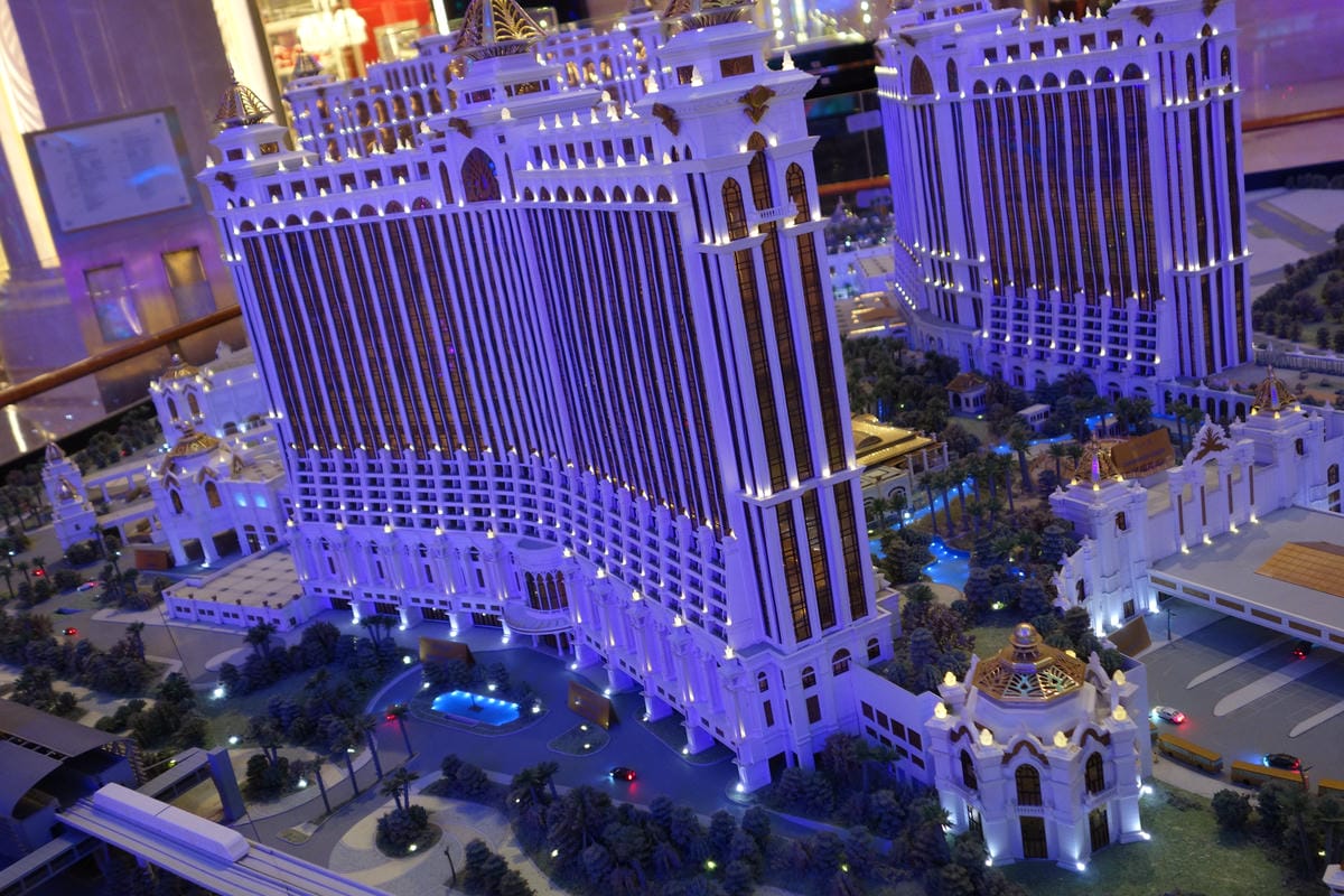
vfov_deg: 37.9
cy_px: 448
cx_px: 672
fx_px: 1307
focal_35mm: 35
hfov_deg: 54.4
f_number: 2.8
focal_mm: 12.94
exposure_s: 1/40
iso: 400
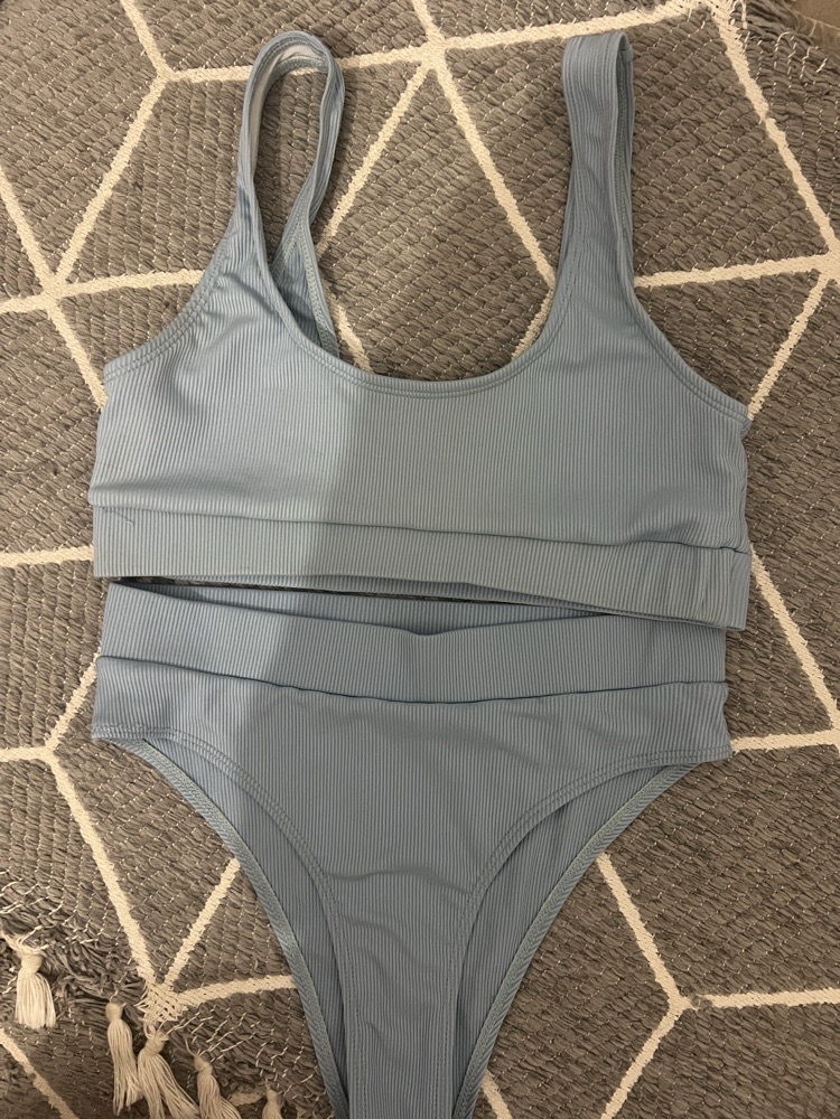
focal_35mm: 26
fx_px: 841
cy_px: 560
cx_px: 420
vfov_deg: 67.3
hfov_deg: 53.1
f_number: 1.5
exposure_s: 1/33
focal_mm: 5.7
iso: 500
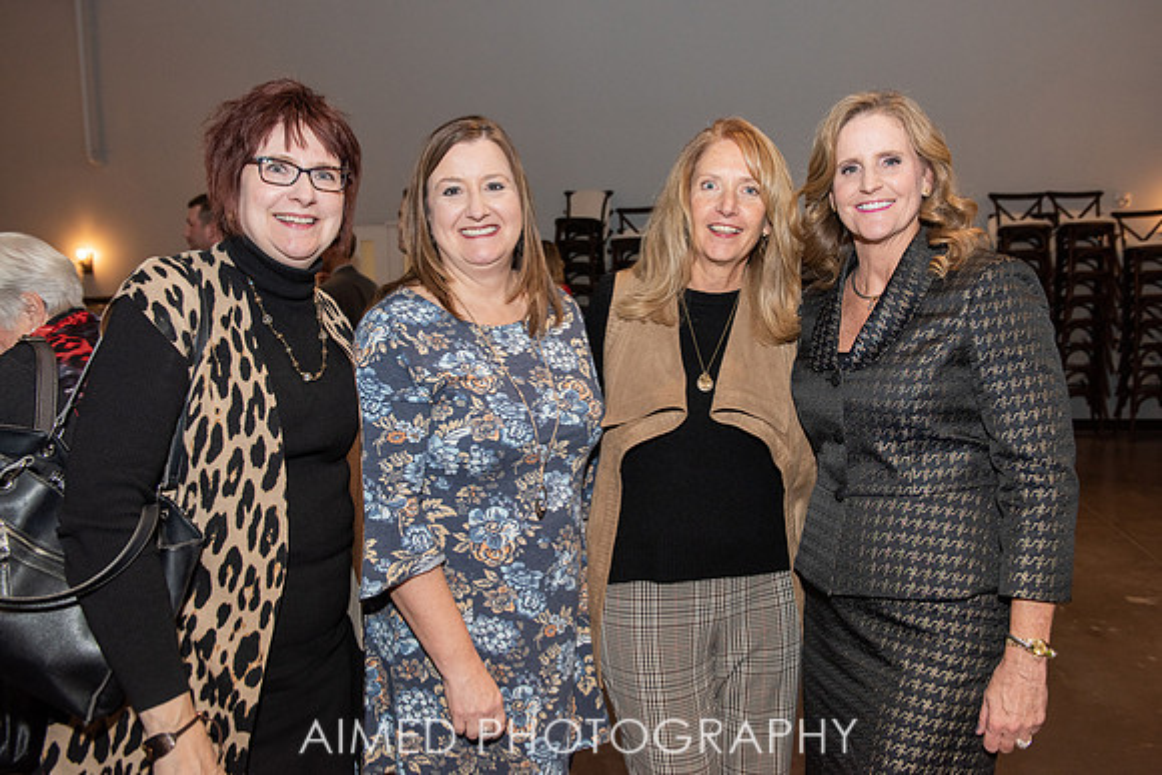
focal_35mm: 30
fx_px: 971
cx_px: 614
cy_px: 363
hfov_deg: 61.8
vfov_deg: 43.5
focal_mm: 28
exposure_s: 1/250
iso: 800
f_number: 4
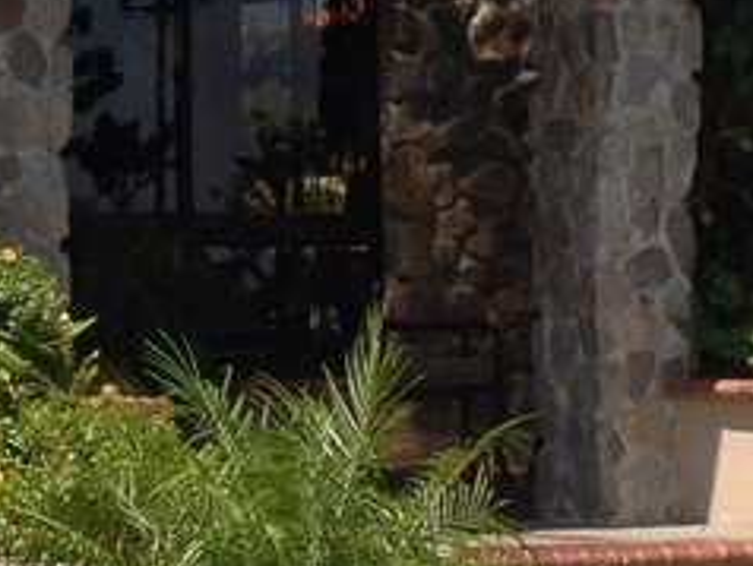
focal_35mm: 235
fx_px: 5117
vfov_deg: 6.3
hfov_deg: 8.4
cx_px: 123
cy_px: -202
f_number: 2.4
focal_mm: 4.28
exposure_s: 1/1004
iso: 50
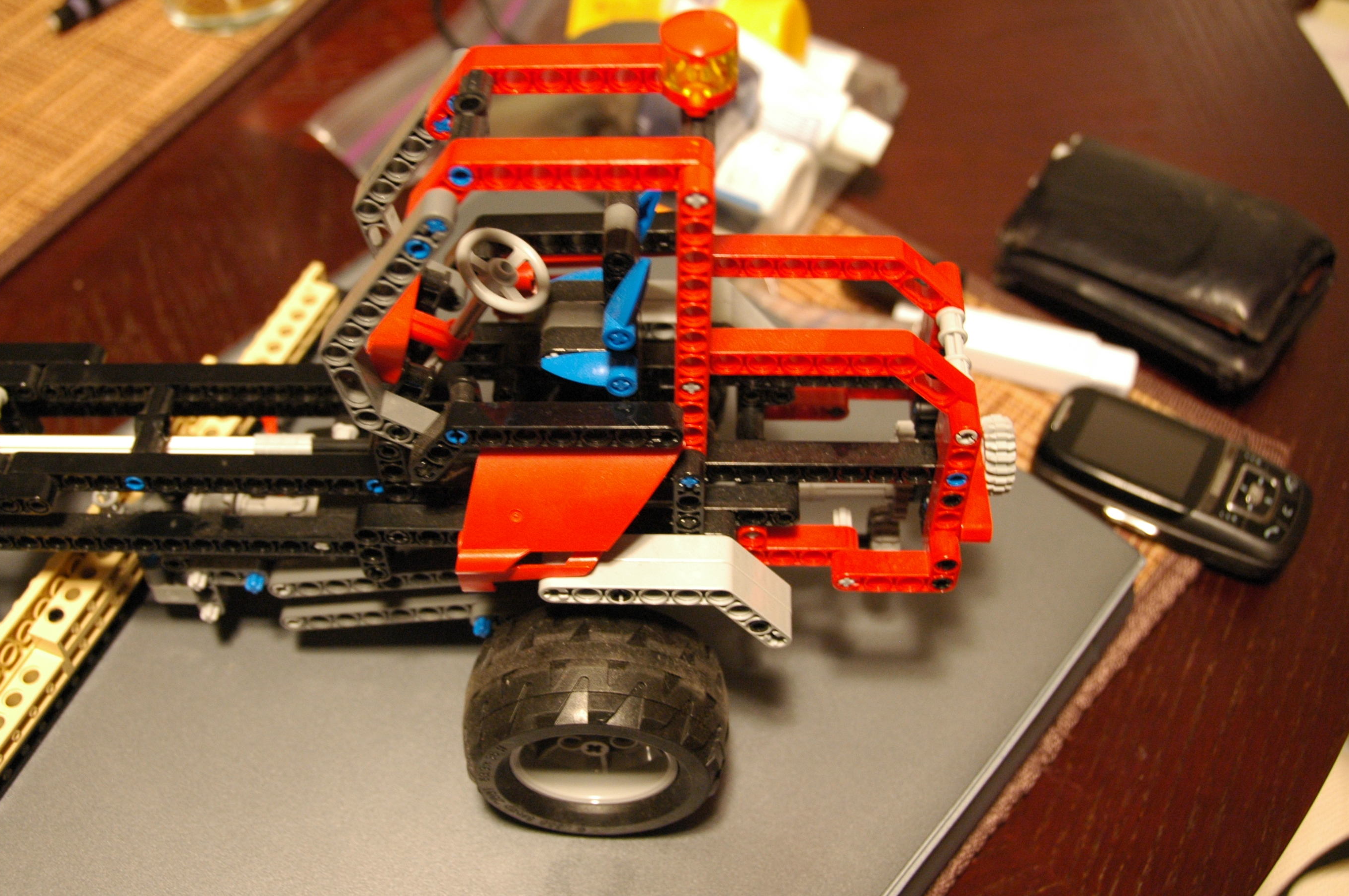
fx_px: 1610
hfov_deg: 45.4
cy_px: 403
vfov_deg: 31.1
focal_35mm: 43
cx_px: 618
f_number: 4
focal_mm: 26
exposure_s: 1/8
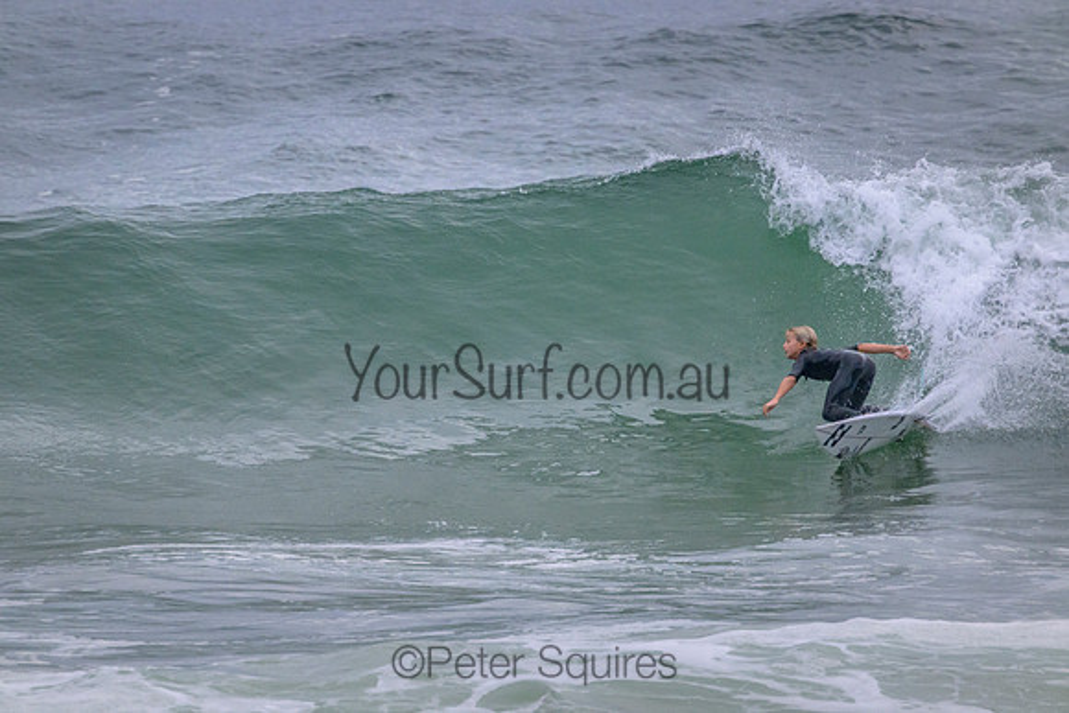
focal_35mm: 800
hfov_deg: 2.6
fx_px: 23760
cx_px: 534
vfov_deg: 1.7
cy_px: 356
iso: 3600
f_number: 11
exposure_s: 1/2000
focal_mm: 800
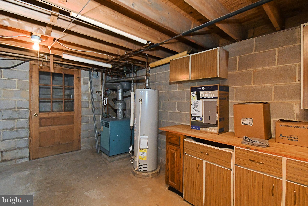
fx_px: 145
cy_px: 103
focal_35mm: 17
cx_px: 154
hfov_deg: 93.3
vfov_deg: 70.4
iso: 8000
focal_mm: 11.5
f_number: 6.3
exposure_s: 1/250
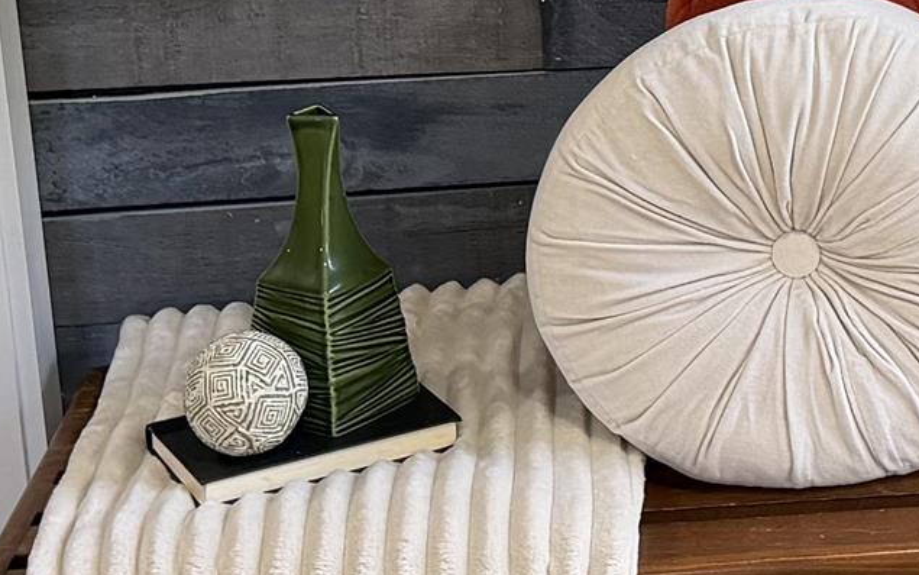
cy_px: -126
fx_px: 3081
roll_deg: +1.5
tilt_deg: -13.7
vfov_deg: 10.5
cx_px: 949
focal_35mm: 123
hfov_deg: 16.6
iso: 200
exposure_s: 1/79
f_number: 1.78
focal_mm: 6.76
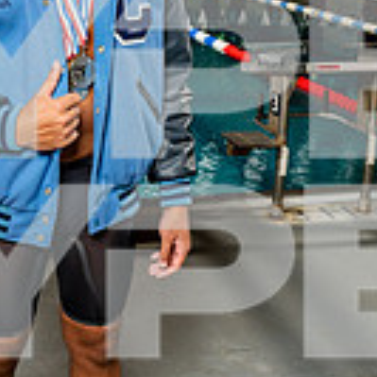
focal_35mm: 66
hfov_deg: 25.7
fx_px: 813
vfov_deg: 25.6
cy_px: 74
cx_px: 79
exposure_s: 1/250
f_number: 5.6
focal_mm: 23
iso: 640
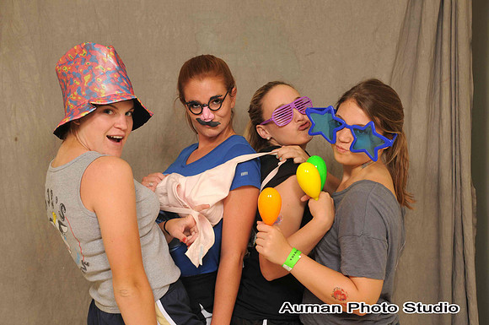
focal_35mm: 57
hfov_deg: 35.1
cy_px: 162
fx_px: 773
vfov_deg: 23.7
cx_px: 244
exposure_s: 1/125
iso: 200
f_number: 6.3
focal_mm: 38
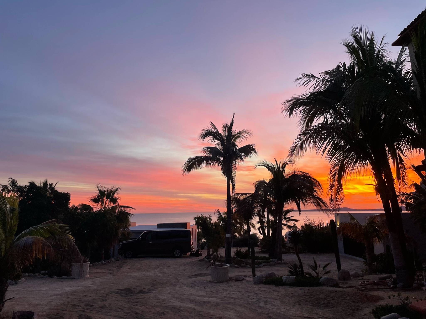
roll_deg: +0.9
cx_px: 213
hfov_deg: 67.3
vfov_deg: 53.0
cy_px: 160
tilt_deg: +9.6
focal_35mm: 26
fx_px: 320
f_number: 1.6
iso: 125
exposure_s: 1/109
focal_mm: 4.2
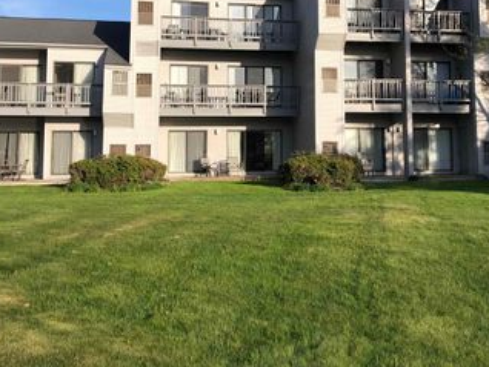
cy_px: 91
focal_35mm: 44
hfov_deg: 42.7
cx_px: 297
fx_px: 622
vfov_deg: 32.3
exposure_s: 1/1453
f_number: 1.8
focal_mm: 3.99
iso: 20
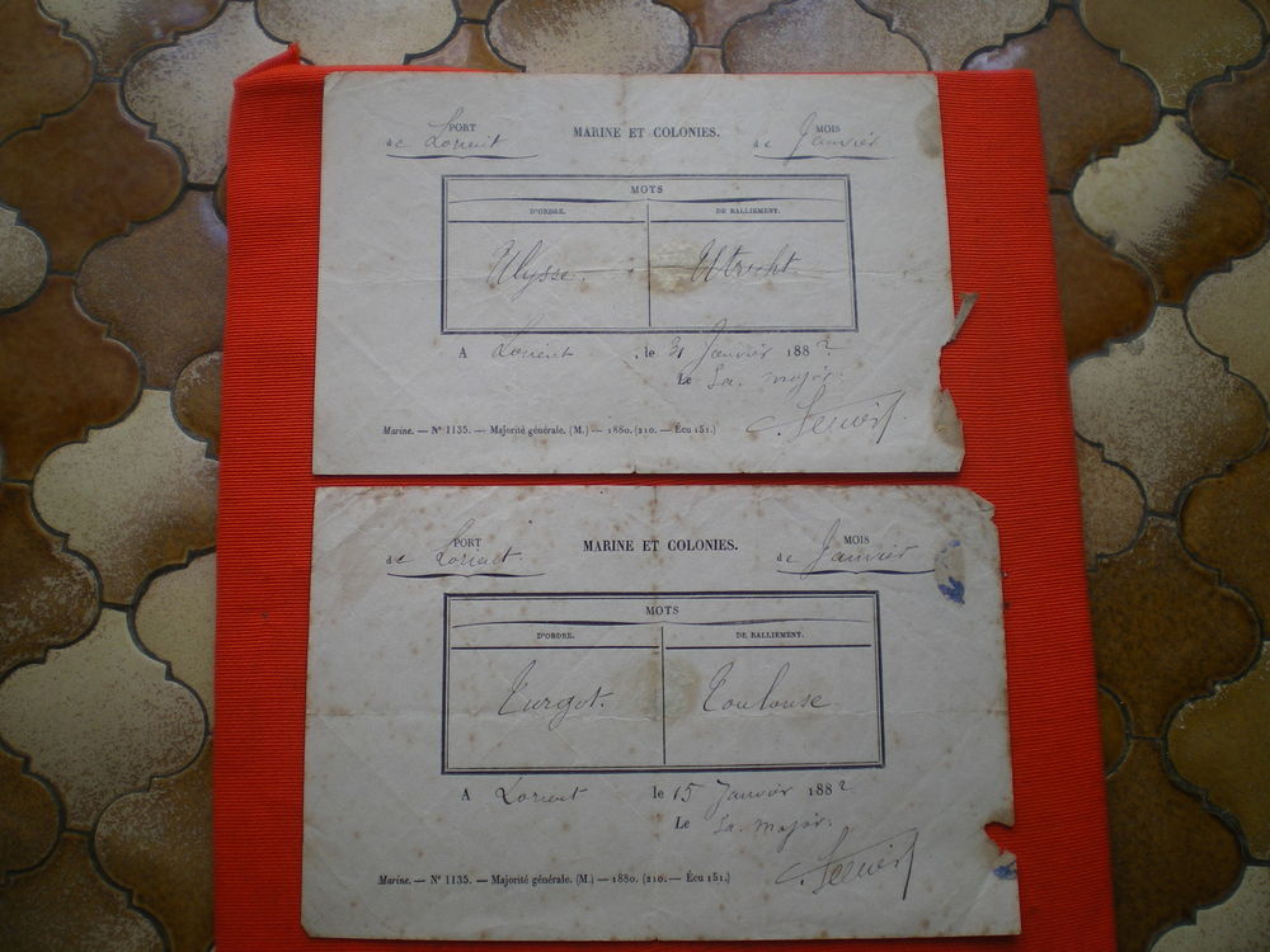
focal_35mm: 38
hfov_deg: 49.0
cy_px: 476
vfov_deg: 37.7
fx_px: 1394
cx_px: 635
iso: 64
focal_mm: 6.3
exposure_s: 1/50
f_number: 3.1
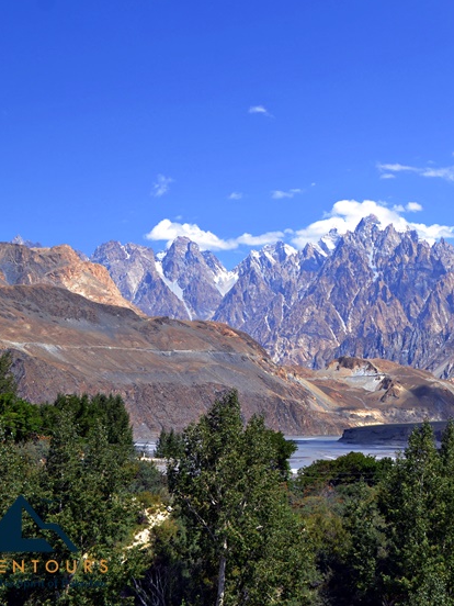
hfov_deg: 29.7
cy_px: 288
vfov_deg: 40.4
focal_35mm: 47
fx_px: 822
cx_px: 401
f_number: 8
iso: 100
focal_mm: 20
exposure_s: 1/250
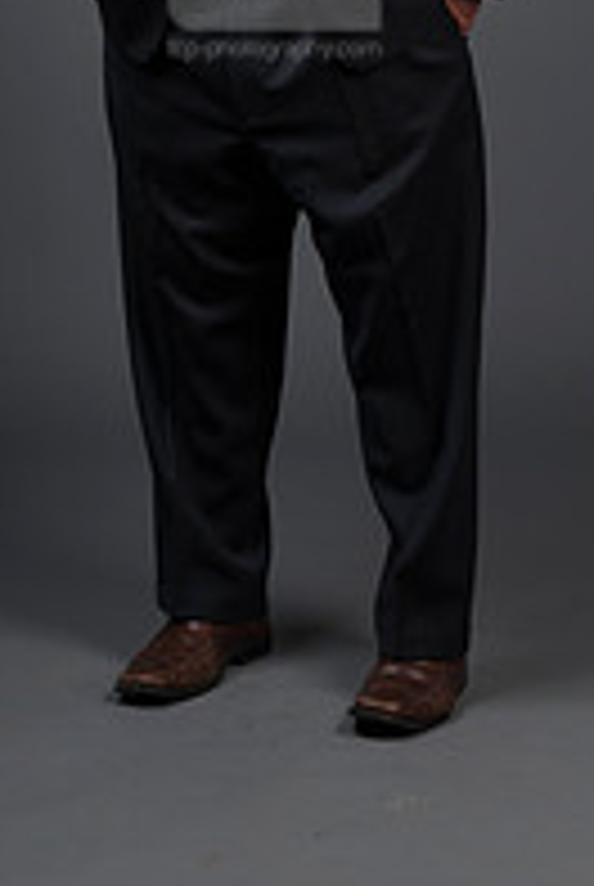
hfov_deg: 7.4
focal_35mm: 187
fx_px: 4612
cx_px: 274
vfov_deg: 10.9
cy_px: -63
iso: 160
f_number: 5.6
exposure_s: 1/250
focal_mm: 82
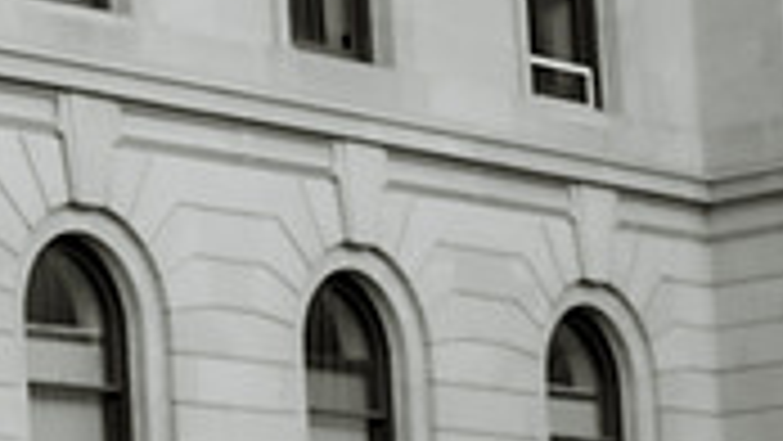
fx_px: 4320
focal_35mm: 208
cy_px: 831
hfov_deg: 10.0
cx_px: -474
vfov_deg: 5.7
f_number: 2.5
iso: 200
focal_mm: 50
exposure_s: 1/800
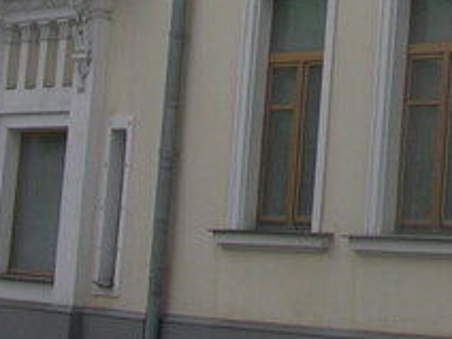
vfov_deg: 8.1
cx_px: 646
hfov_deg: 10.8
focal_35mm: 178
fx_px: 2324
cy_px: -271
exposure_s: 1/167
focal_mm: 8.9
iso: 50
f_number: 6.3
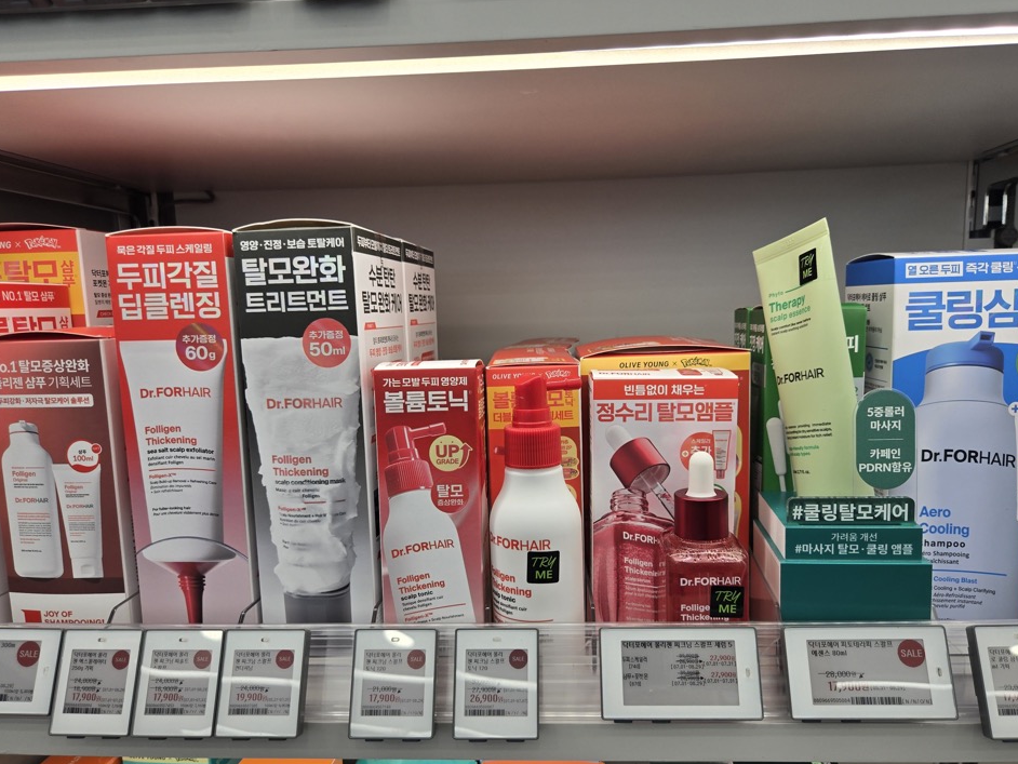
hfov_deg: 69.4
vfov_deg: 54.8
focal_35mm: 25
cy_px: 411
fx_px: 735
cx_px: 528
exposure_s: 1/155
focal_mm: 5.4
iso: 25
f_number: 1.8
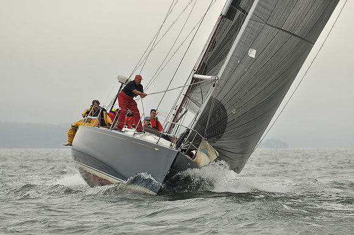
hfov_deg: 6.9
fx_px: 2946
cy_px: 118
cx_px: 177
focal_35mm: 300
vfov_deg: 4.6
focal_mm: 200
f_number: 4.5
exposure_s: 1/1000
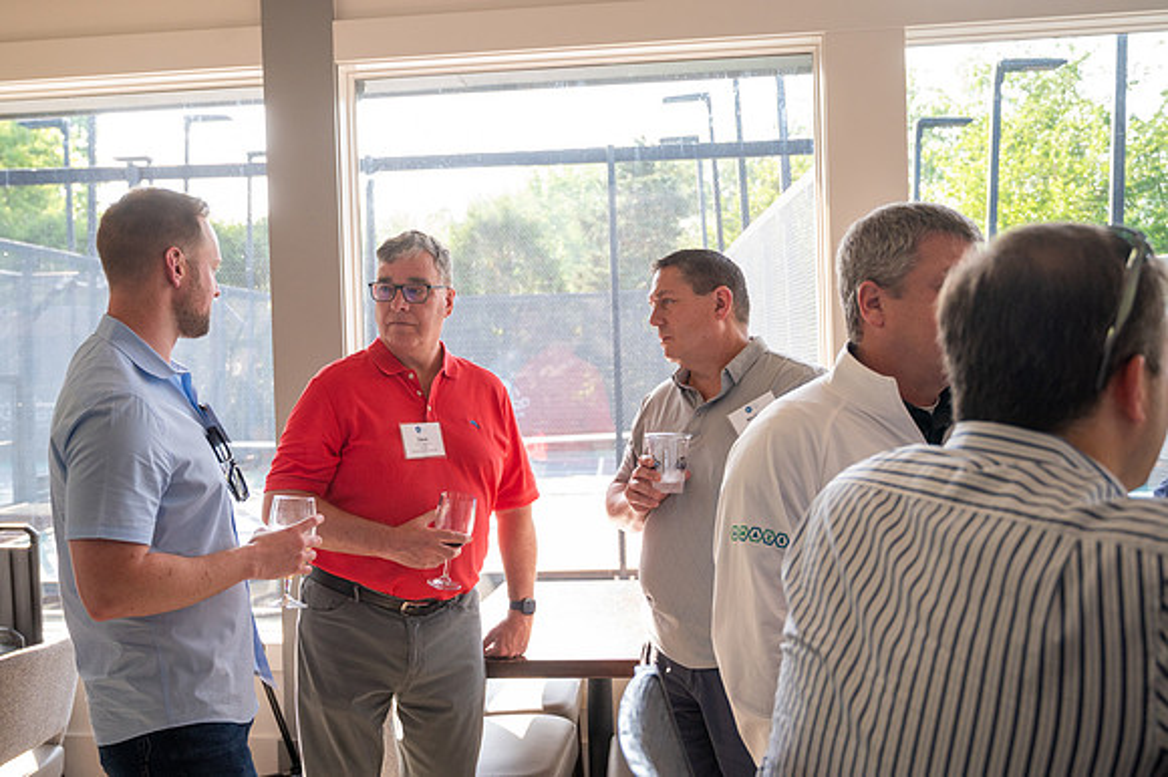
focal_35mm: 36
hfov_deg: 53.0
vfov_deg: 36.7
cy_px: 390
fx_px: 1172
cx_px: 558
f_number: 4
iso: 1600
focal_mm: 33.5
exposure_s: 1/640
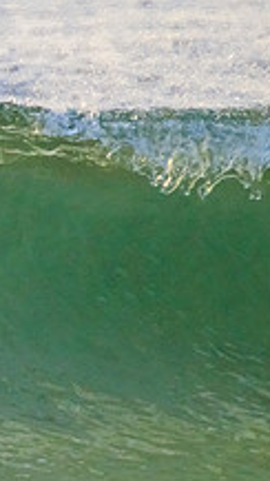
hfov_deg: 0.5
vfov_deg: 1.0
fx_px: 28496
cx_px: -281
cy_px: 225
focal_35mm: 2238
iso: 3200
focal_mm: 800
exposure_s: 1/1600
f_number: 11
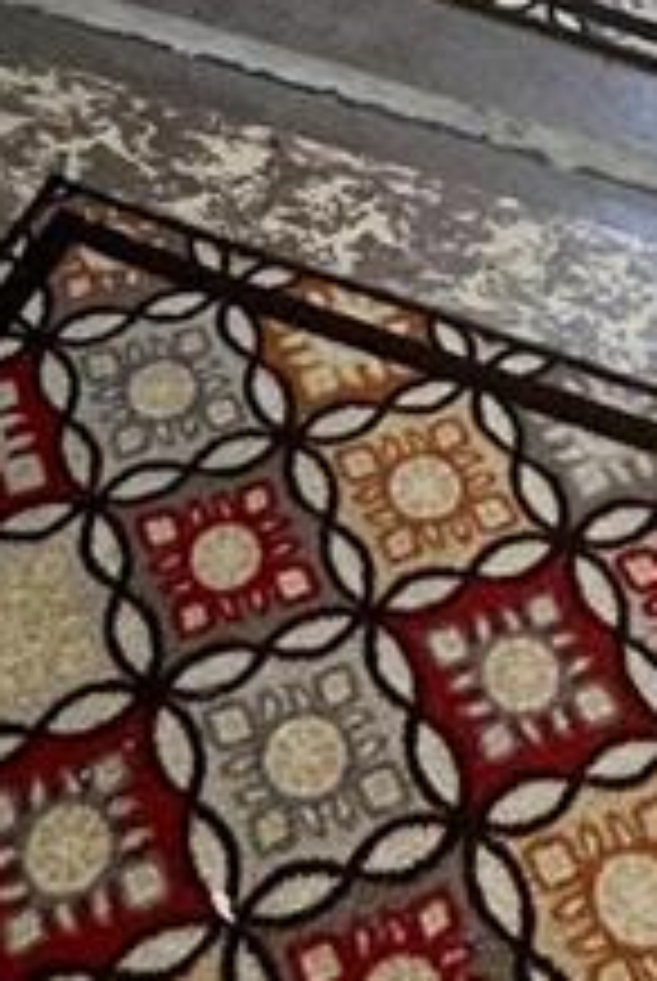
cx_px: 418
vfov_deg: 16.6
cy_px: -1143
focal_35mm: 80
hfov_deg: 17.1
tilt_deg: -5.1
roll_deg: -2.5
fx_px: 2183
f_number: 2.2
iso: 64
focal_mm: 2.22
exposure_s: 1/99
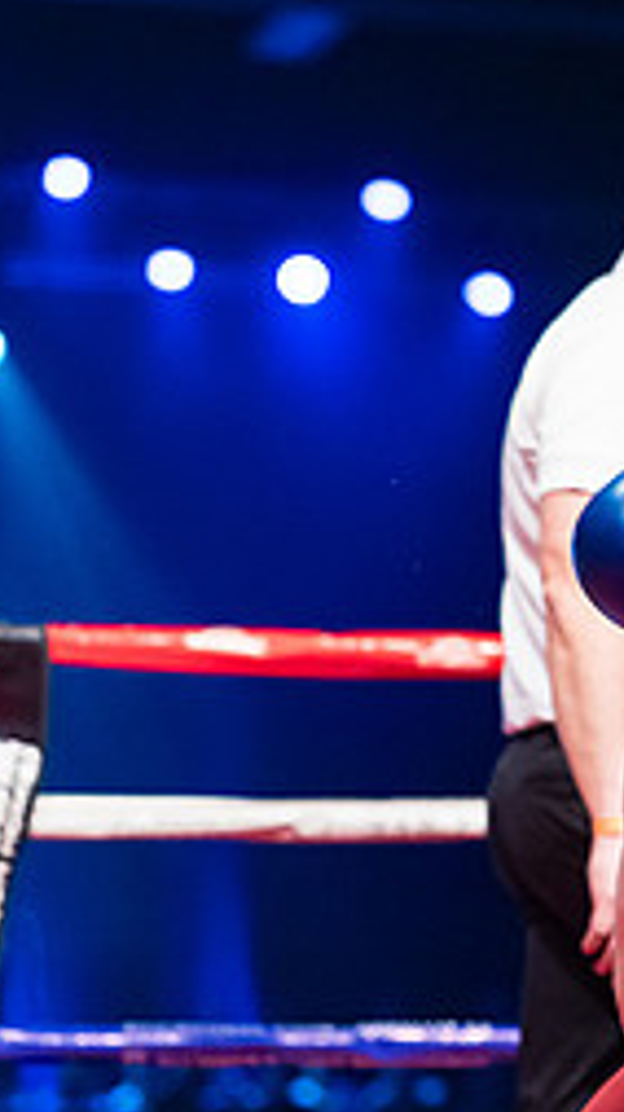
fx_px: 4596
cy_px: 433
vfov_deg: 13.8
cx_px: 1244
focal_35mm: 156
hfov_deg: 7.5
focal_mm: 65
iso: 3200
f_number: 2.5
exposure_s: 1/1000
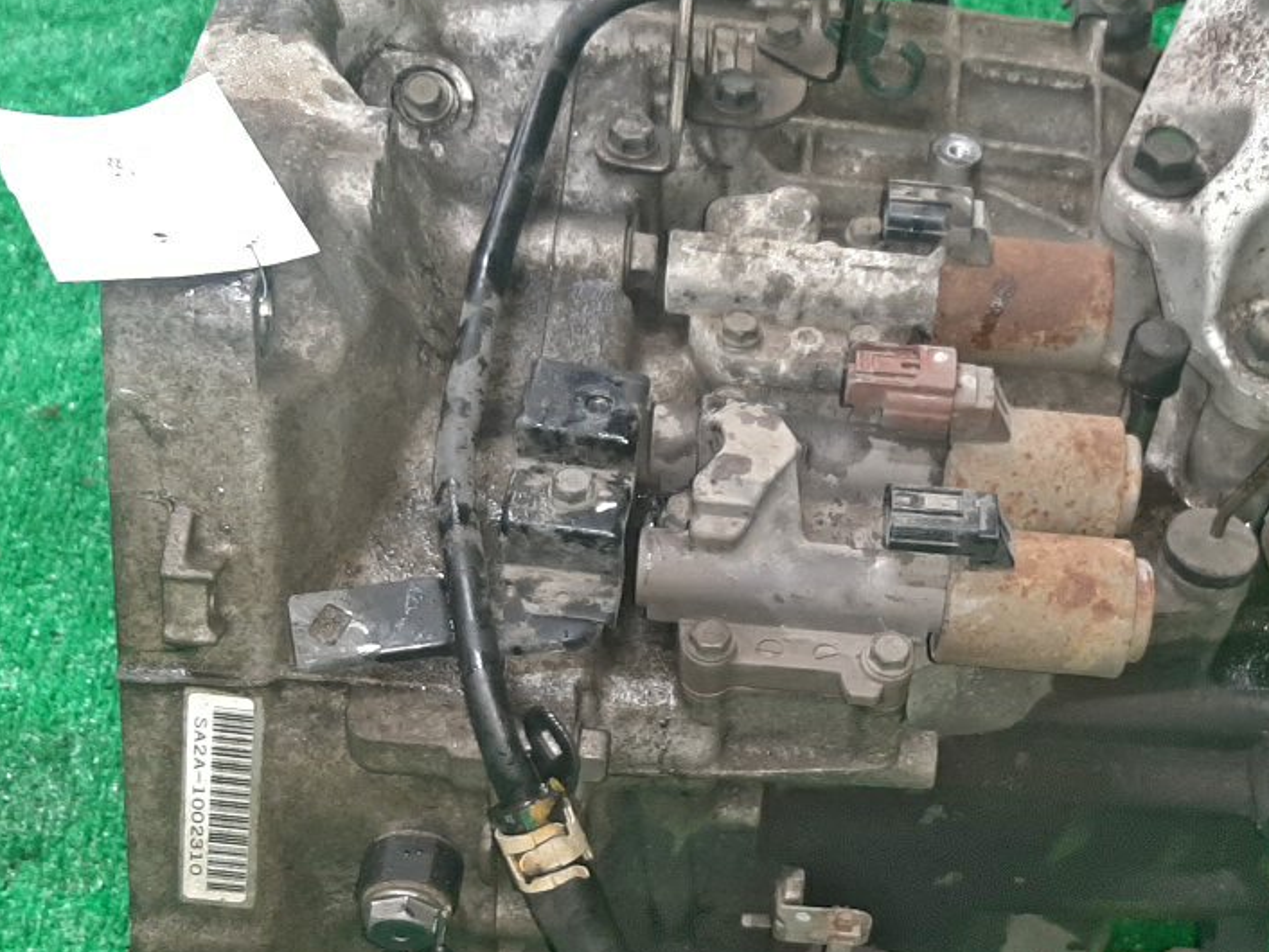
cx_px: 856
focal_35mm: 53
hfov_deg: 35.8
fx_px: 1944
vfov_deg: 27.3
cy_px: 683
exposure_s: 1/50
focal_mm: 3.93
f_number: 1.7
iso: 159
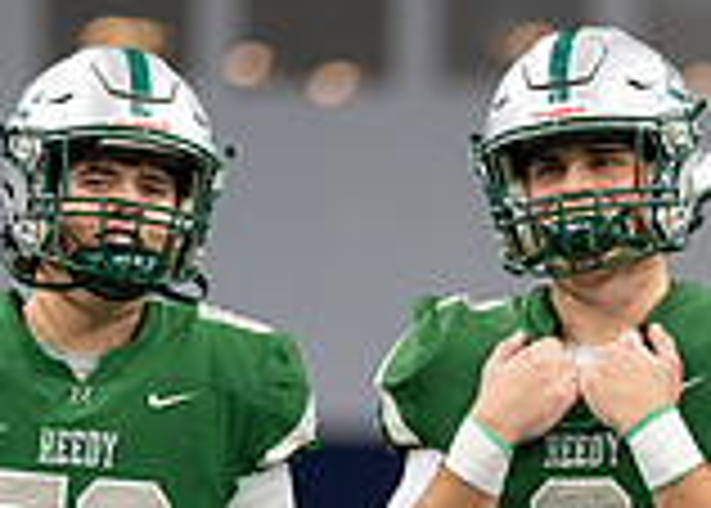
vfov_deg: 2.8
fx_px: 10505
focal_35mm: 520
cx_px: 744
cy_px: 697
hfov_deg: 3.9
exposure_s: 1/1000
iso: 1000
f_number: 1.8
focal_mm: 135
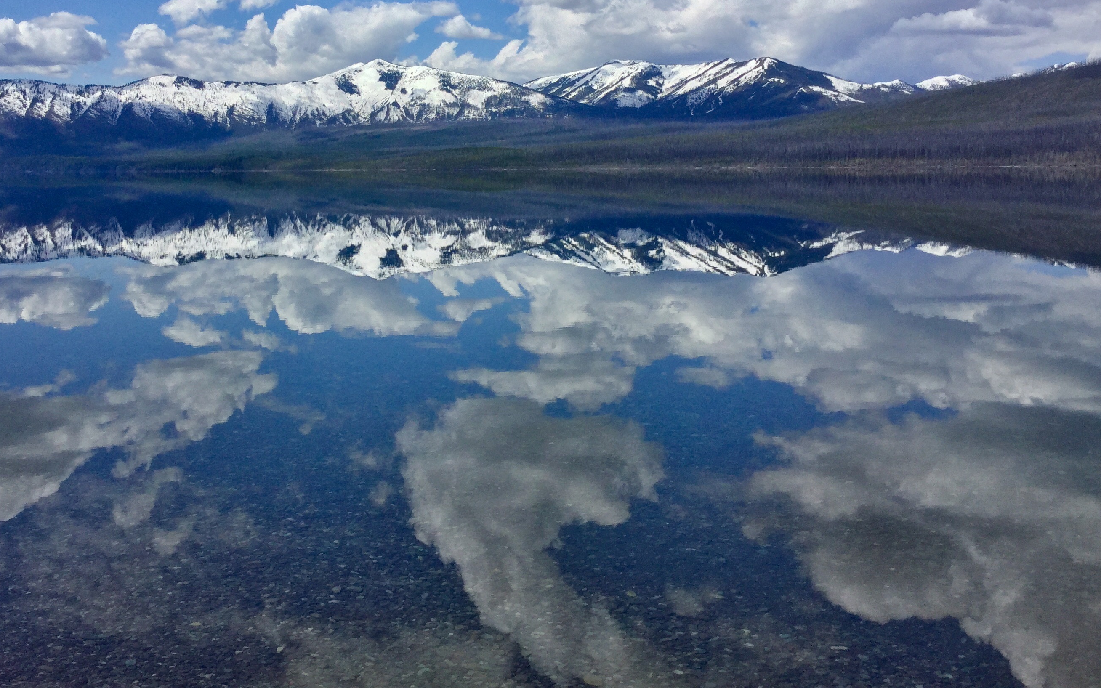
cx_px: 426
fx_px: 1230
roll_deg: +0.3
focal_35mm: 41
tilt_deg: -1.0
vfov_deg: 30.7
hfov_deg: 47.8
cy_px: 177
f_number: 2.4
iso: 25
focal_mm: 3.3
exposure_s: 1/2809
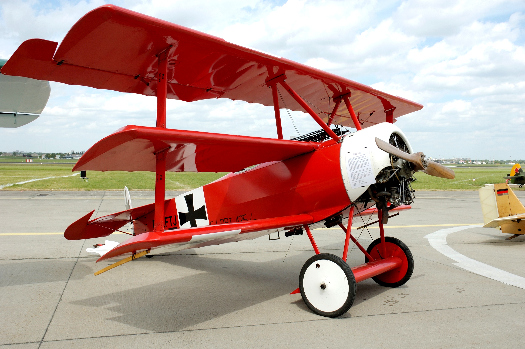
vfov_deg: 36.8
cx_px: 262
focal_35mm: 36
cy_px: 174
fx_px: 525
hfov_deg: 53.2
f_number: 9
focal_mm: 24
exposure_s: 1/320
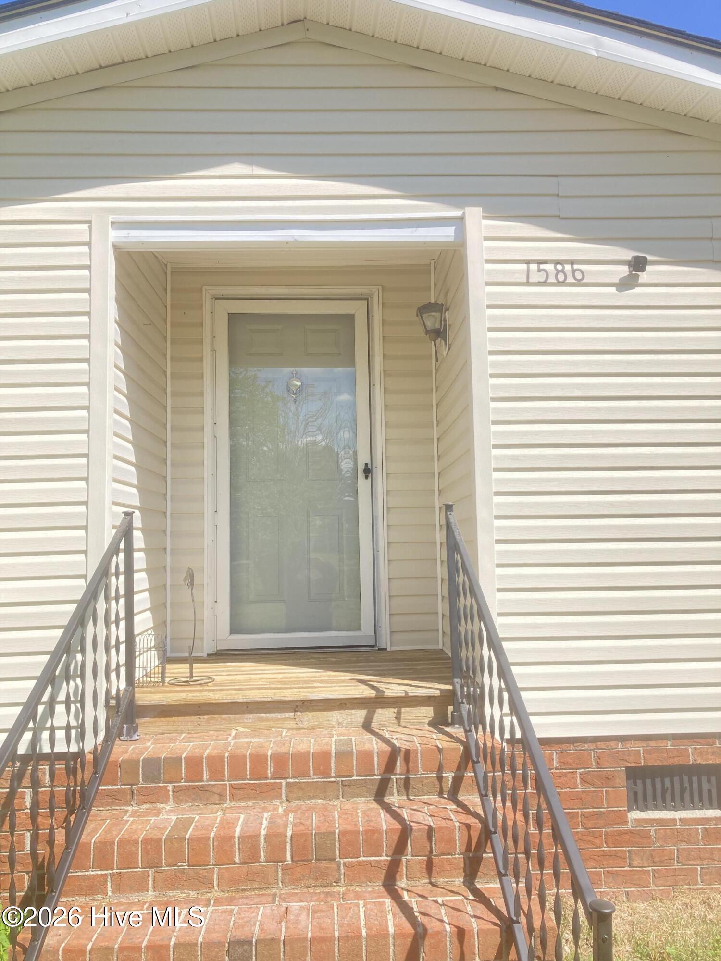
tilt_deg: +10.8
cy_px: 480
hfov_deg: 49.7
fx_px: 778
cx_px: 360
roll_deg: +1.3
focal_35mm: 28
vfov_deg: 63.4
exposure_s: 1/1215
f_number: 1.8
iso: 20
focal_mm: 3.99
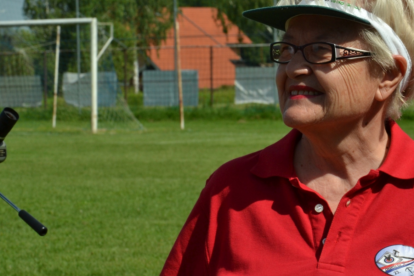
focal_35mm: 185
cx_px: 283
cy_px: 143
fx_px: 2125
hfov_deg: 11.1
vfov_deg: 7.4
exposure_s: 1/640
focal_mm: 75
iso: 400
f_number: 14
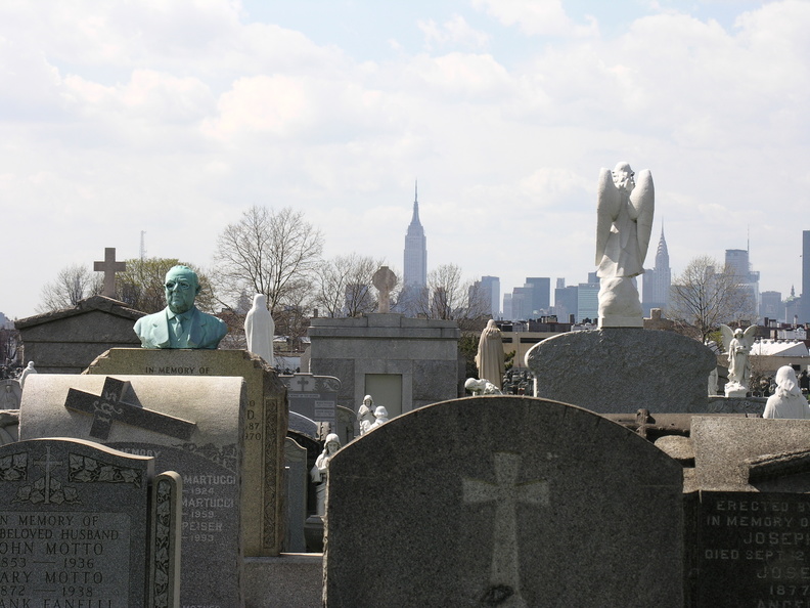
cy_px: 304
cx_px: 405
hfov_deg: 17.1
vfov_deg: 12.9
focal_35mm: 115
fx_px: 2691
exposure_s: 1/220
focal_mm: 29.3
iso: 50
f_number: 7.4
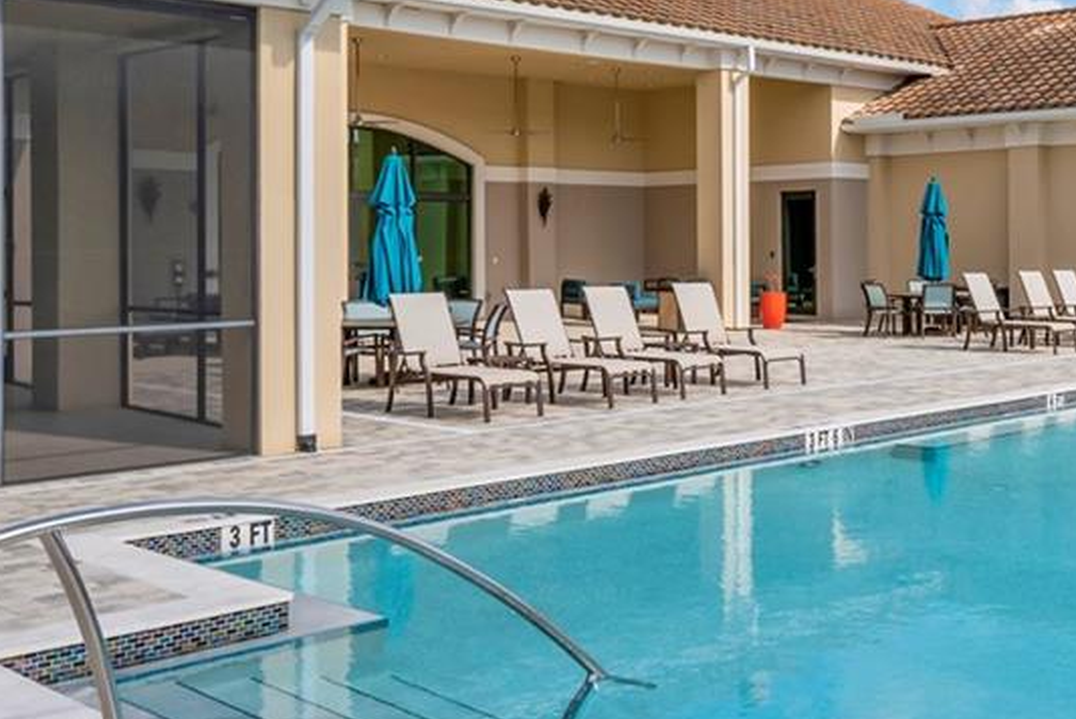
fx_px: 1391
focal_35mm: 46
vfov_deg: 28.7
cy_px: 227
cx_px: 925
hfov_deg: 39.8
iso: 100
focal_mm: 15.5
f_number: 9
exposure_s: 1/640
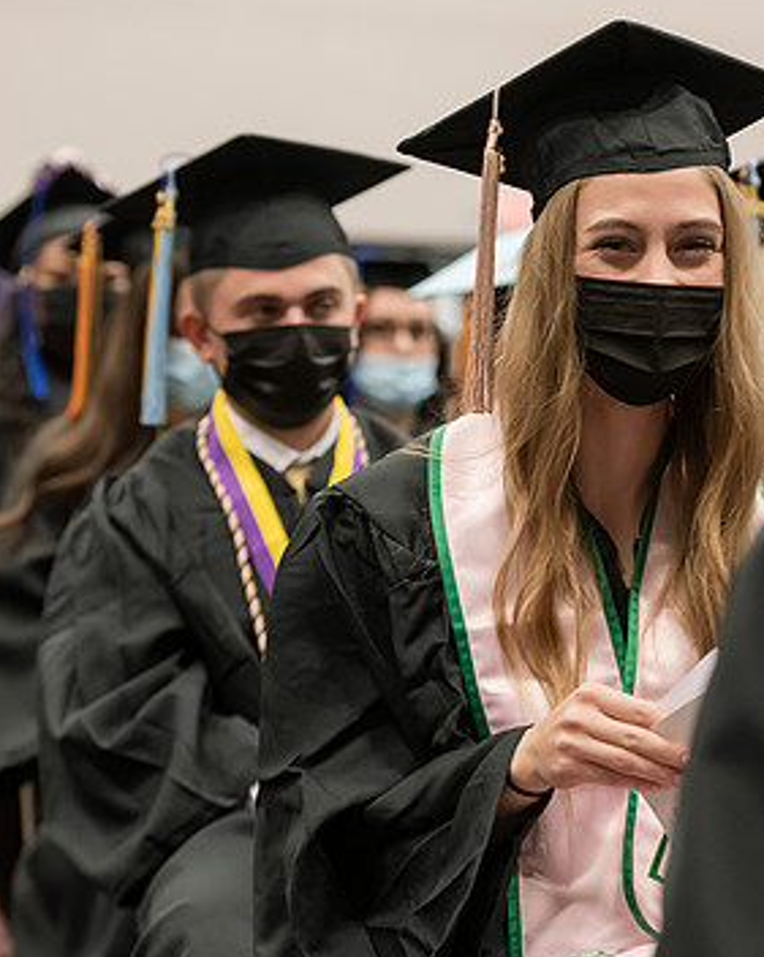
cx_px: 459
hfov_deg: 12.1
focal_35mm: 127
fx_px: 3594
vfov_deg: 15.2
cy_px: 445
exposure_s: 1/200
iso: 3200
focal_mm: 82
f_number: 3.5
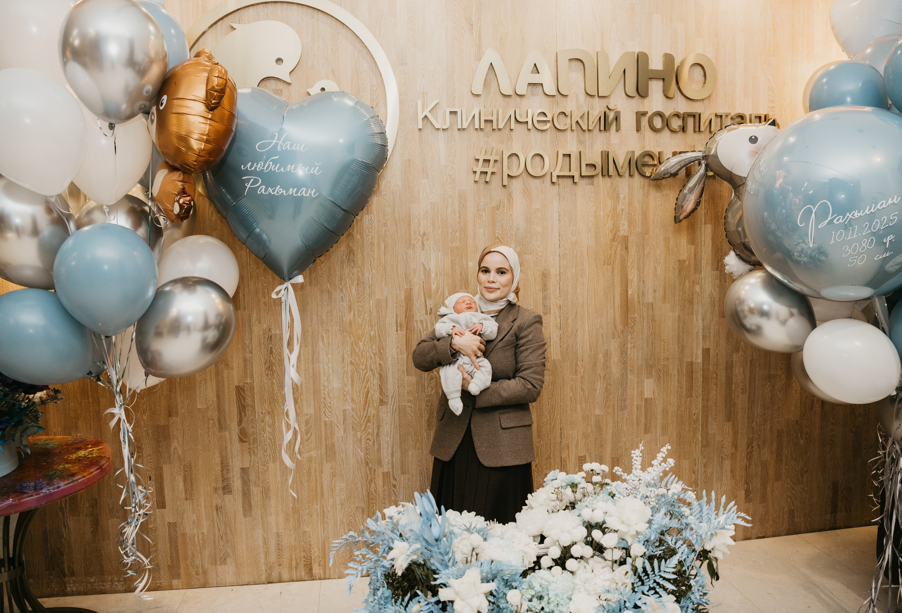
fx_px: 632
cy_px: 299
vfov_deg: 51.7
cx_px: 462
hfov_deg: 71.0
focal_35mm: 25
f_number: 4
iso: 500
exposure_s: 1/160
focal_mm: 24
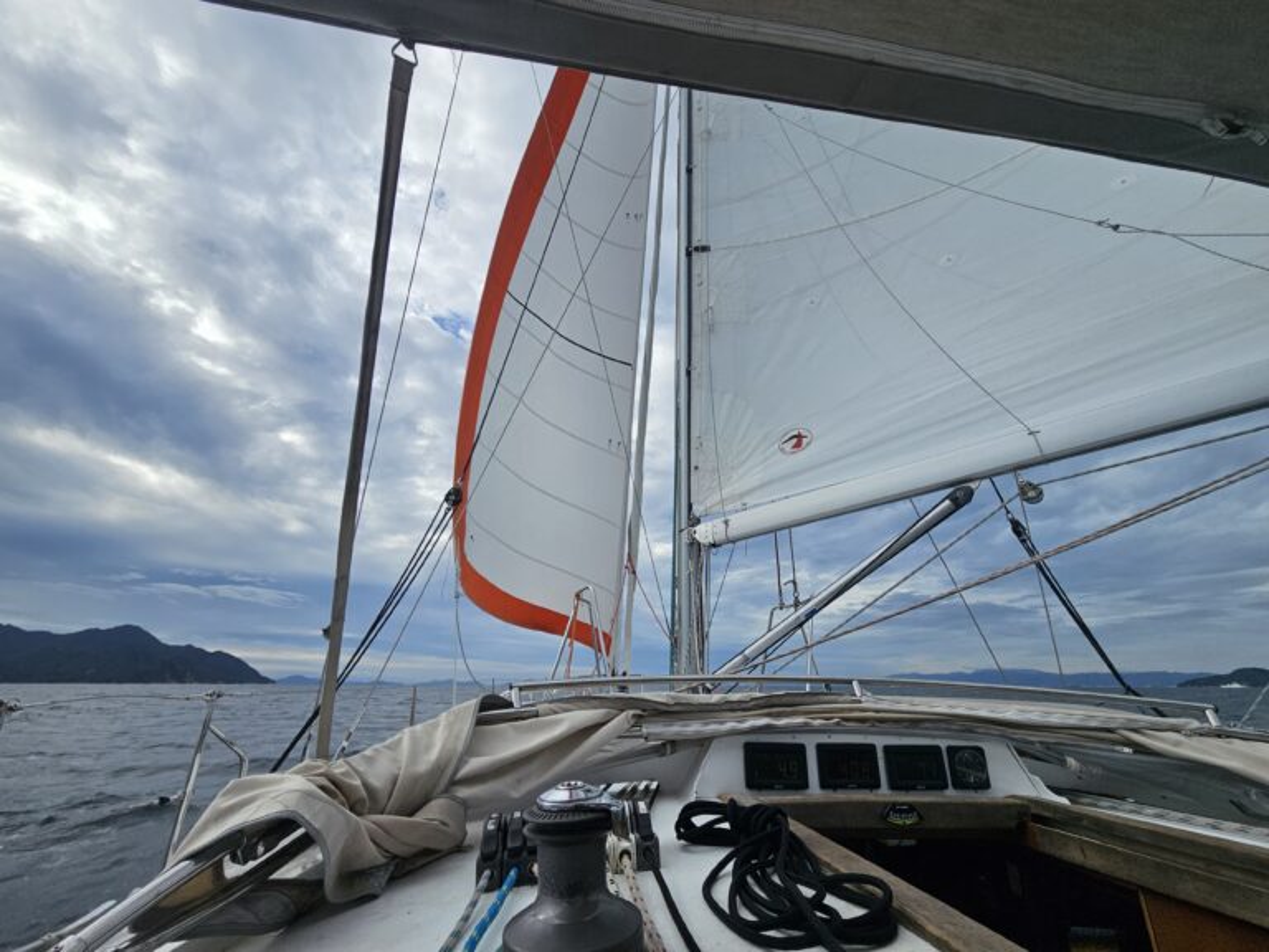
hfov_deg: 106.2
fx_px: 477
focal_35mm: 13
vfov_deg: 89.9
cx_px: 634
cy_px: 476
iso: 50
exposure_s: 1/3589
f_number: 2.2
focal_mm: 2.2
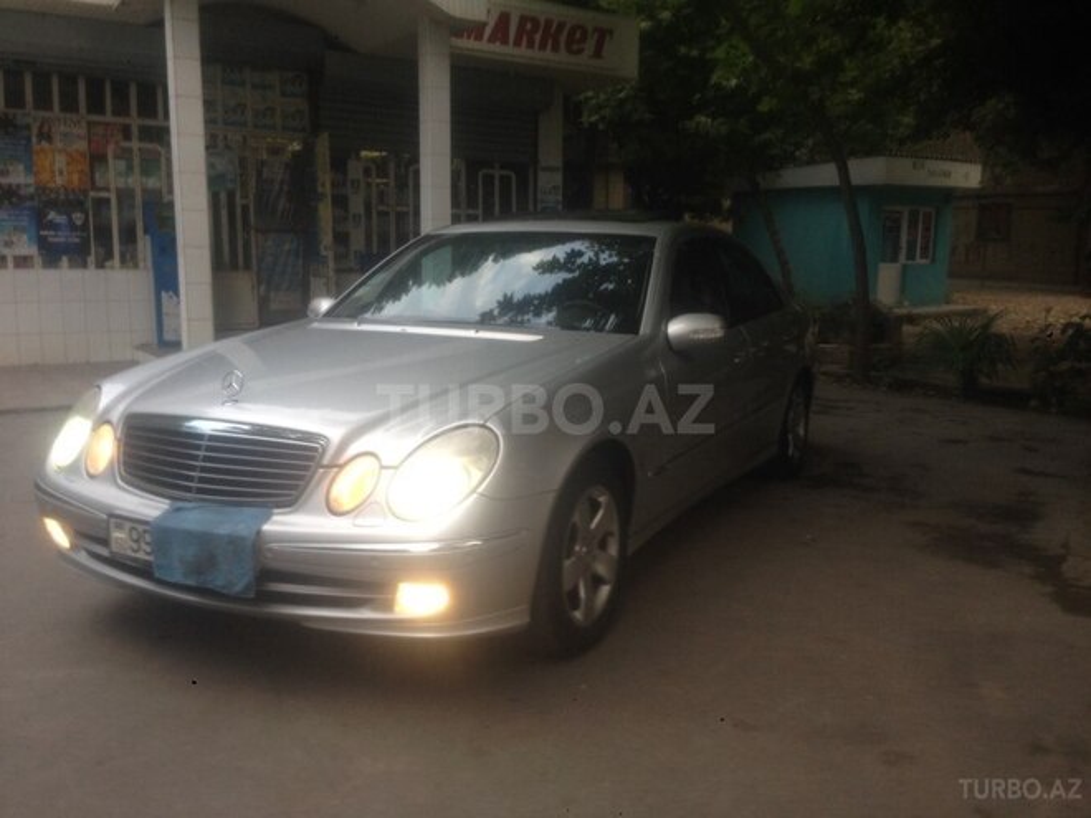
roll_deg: +0.1
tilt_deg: -4.5
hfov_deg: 55.4
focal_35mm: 33
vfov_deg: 42.9
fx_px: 1040
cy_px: 409
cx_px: 546
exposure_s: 1/24
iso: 50
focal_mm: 4.12
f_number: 2.4
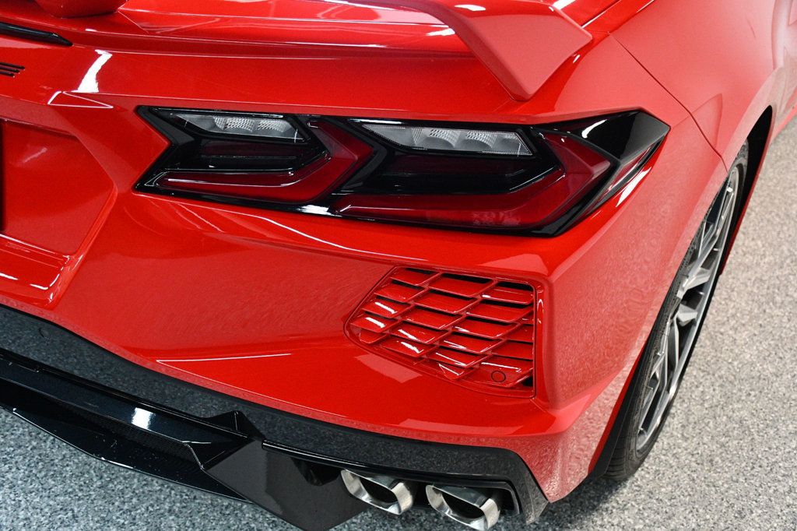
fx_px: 885
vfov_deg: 33.4
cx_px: 398
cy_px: 266
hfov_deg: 48.5
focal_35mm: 40
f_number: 4
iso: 3200
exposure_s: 1/100
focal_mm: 27
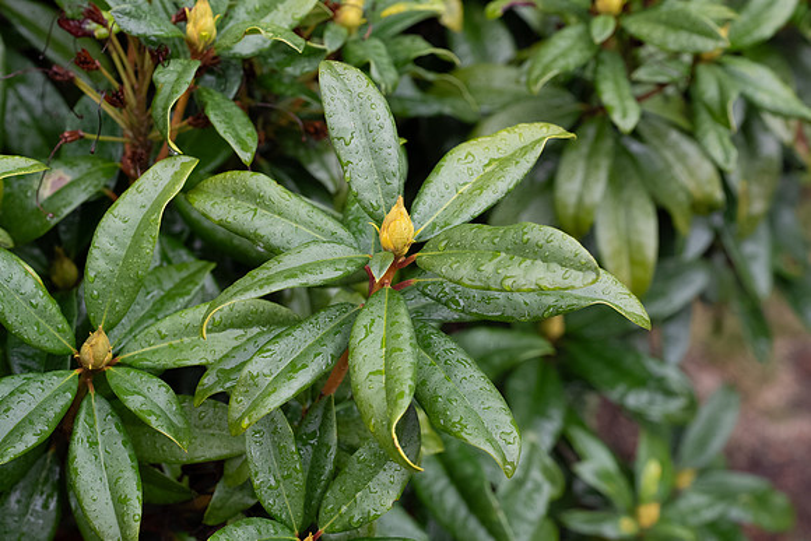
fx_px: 1442
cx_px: 406
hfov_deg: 31.4
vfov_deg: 21.3
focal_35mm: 64
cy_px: 270
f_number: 5.6
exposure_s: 1/80
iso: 1000
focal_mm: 64
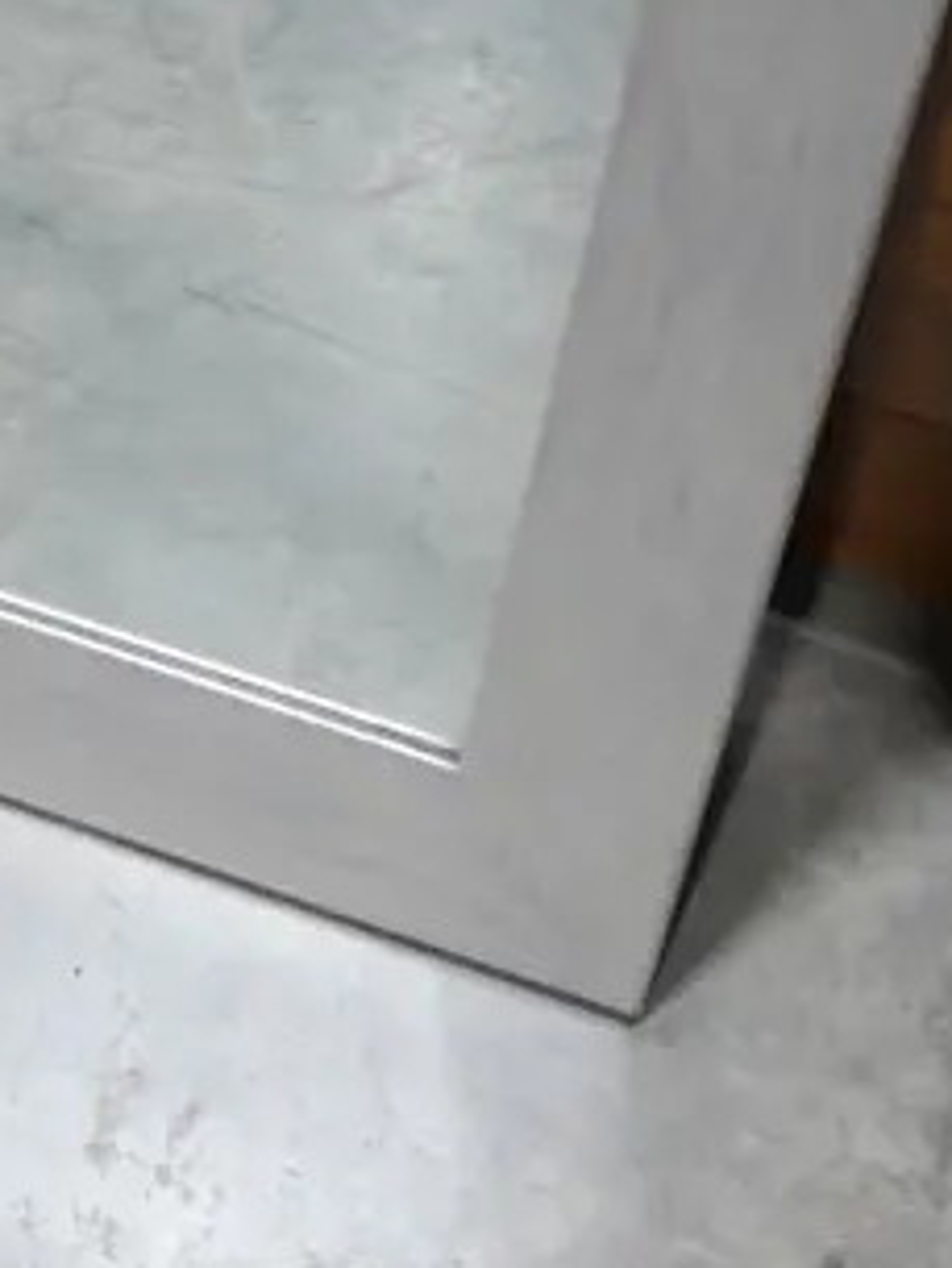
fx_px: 3444
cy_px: -382
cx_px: -83
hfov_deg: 15.3
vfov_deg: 19.3
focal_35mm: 94
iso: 200
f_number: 3.5
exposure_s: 1/60
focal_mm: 14
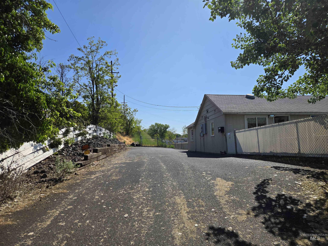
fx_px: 218
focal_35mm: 23
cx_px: 164
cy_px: 123
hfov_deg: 73.9
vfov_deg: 58.9
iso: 25
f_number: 1.8
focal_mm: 5.4
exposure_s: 1/2657
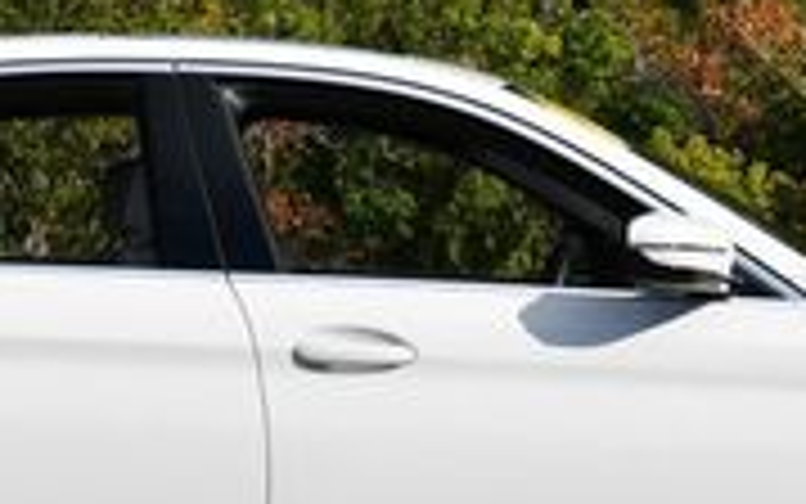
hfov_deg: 10.3
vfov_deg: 6.4
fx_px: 4482
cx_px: 347
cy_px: 72
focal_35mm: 204
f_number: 9
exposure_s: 1/320
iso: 100
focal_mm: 28
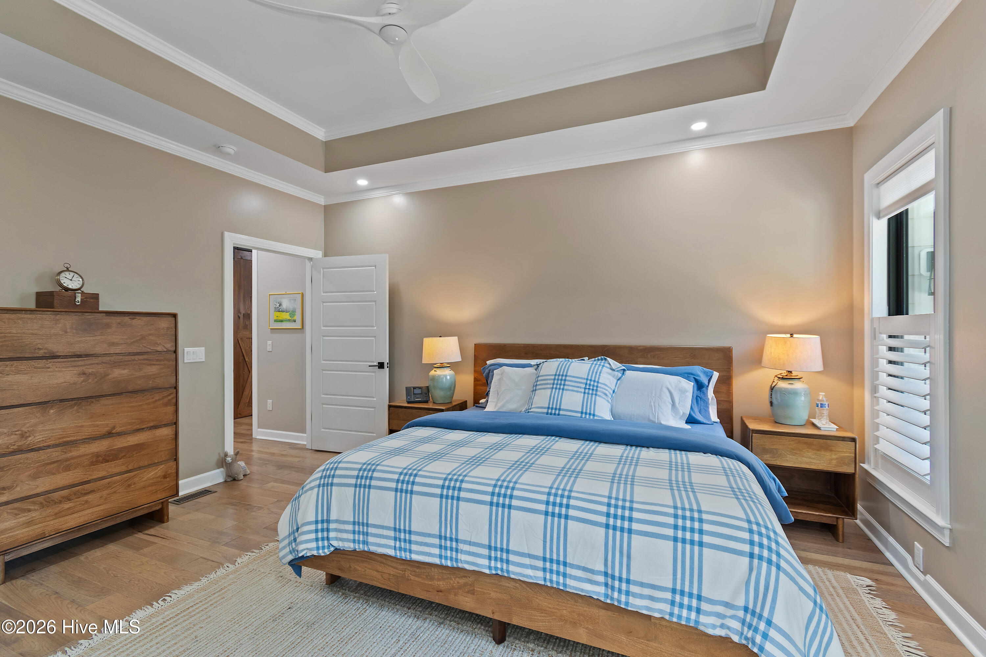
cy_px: 328
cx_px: 493
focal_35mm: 15
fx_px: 411
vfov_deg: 77.3
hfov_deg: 100.4
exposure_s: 1/2
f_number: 4.5
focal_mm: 10
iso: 100
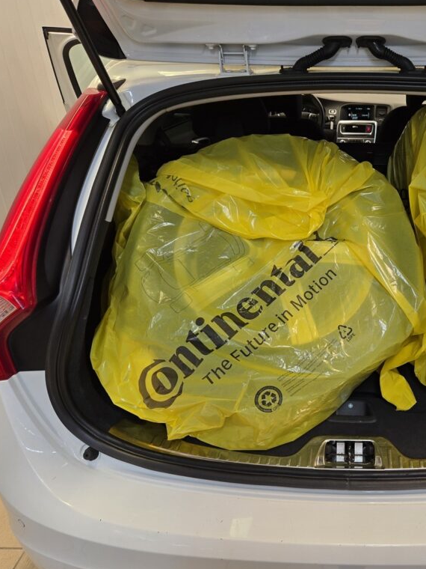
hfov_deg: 43.1
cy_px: 284
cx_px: 349
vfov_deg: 58.4
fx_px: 509
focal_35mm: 31
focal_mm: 5.4
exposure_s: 1/54
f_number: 1.8
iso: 50
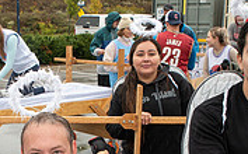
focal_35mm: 97
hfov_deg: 21.0
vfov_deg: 13.1
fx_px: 655
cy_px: 182
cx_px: 24
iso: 400
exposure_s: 1/200
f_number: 6.3
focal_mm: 29
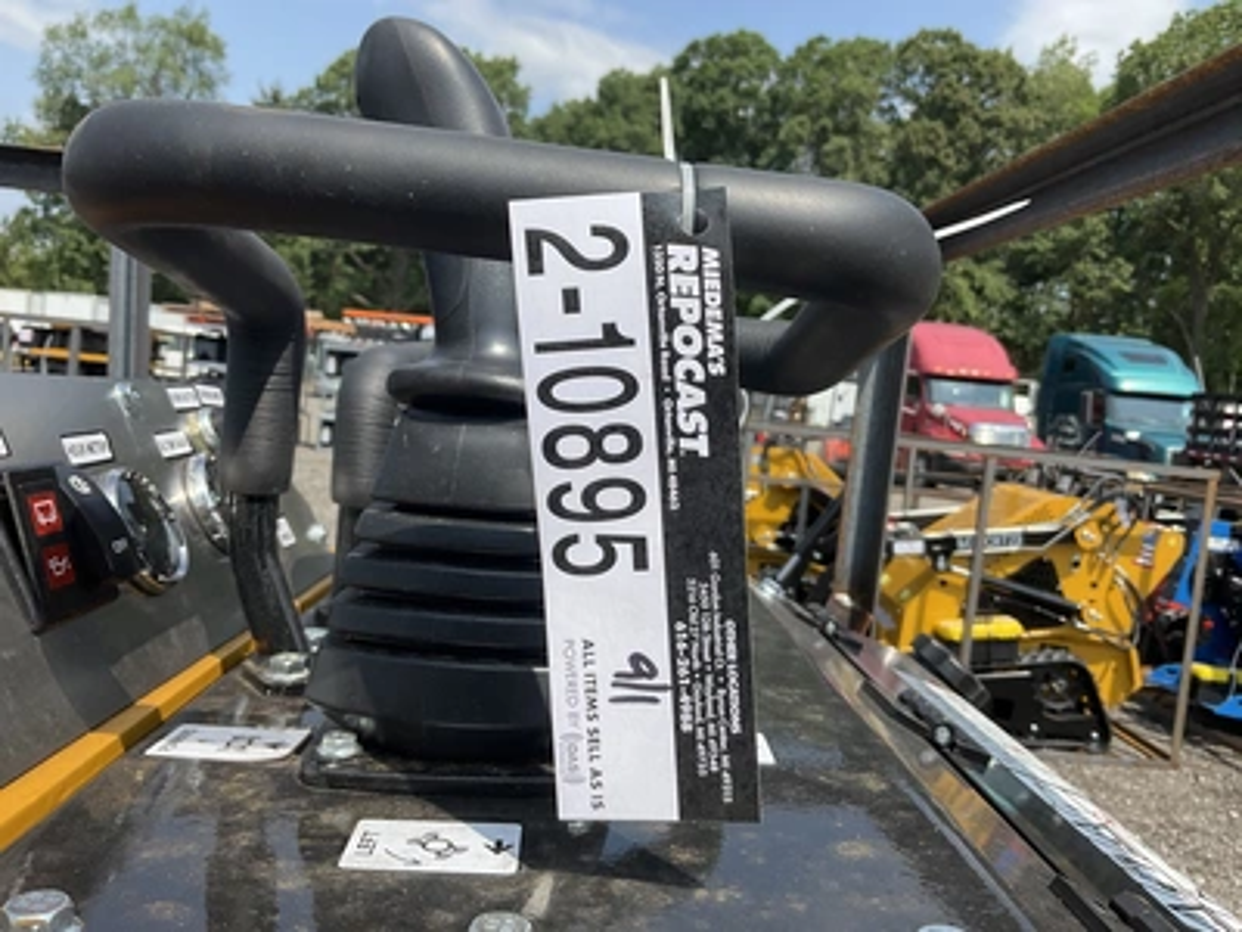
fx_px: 1041
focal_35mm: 29
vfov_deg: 48.2
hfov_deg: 61.7
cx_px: 621
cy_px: 466
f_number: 1.8
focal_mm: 3
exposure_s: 1/1490
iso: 25
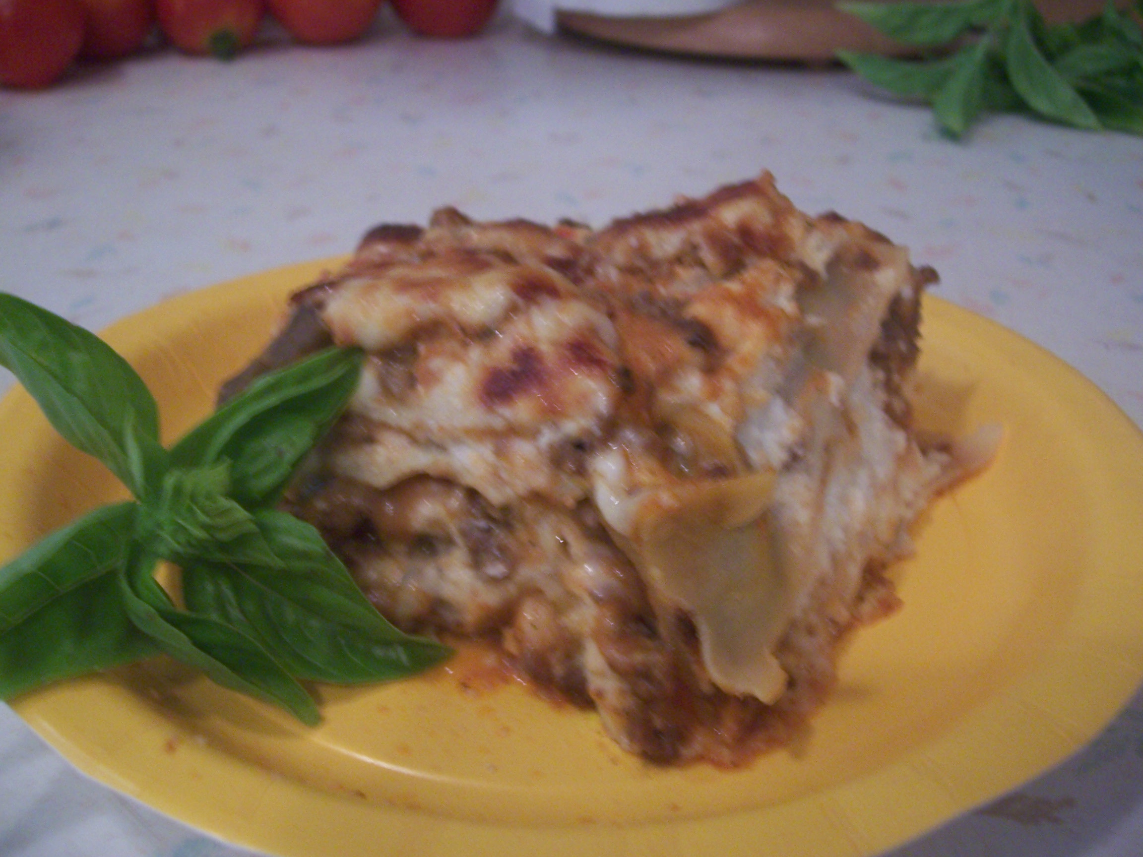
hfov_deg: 51.4
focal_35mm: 36
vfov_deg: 39.7
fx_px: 1189
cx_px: 572
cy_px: 428
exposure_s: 1/6
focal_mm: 6
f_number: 3
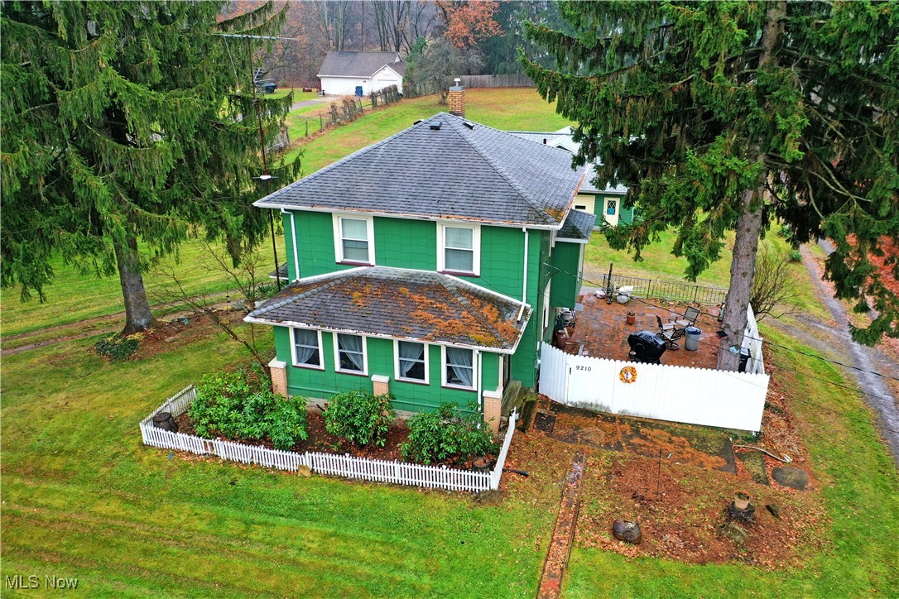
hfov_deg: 65.5
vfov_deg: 46.4
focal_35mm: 28
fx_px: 699
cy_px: 300
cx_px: 450
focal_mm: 10.26
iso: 100
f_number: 3.2
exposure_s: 1/40
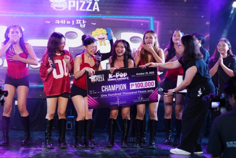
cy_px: 79
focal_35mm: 75
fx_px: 492
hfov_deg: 27.0
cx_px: 118
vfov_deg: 18.2
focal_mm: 50
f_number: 2
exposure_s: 1/200
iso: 400
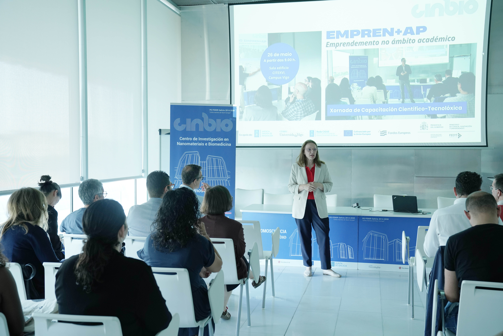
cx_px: 252
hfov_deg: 47.4
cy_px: 168
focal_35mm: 41
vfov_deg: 32.6
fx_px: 573
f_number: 4.5
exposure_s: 1/60
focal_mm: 41
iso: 800
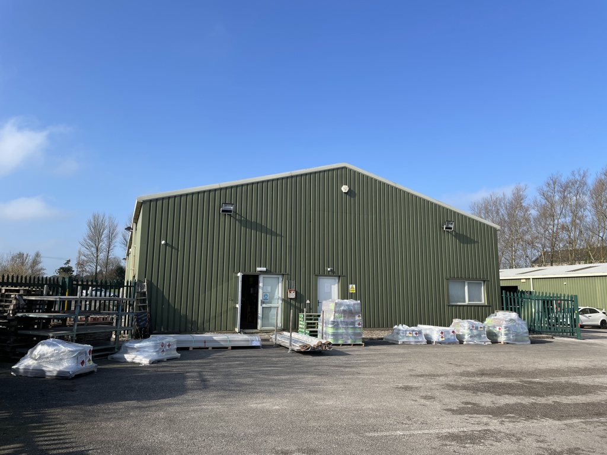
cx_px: 304
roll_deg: -0.5
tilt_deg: +10.0
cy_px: 228
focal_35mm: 26
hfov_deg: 67.3
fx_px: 456
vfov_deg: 53.1
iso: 32
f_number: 1.6
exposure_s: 1/2506
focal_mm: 4.2
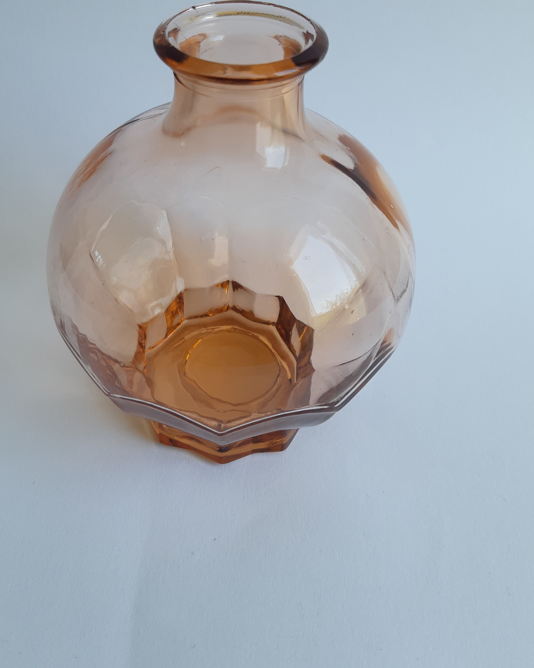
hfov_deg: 43.3
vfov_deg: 52.3
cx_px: 232
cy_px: 250
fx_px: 672
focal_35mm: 34
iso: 40
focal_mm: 3.93
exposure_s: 1/171
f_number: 1.7
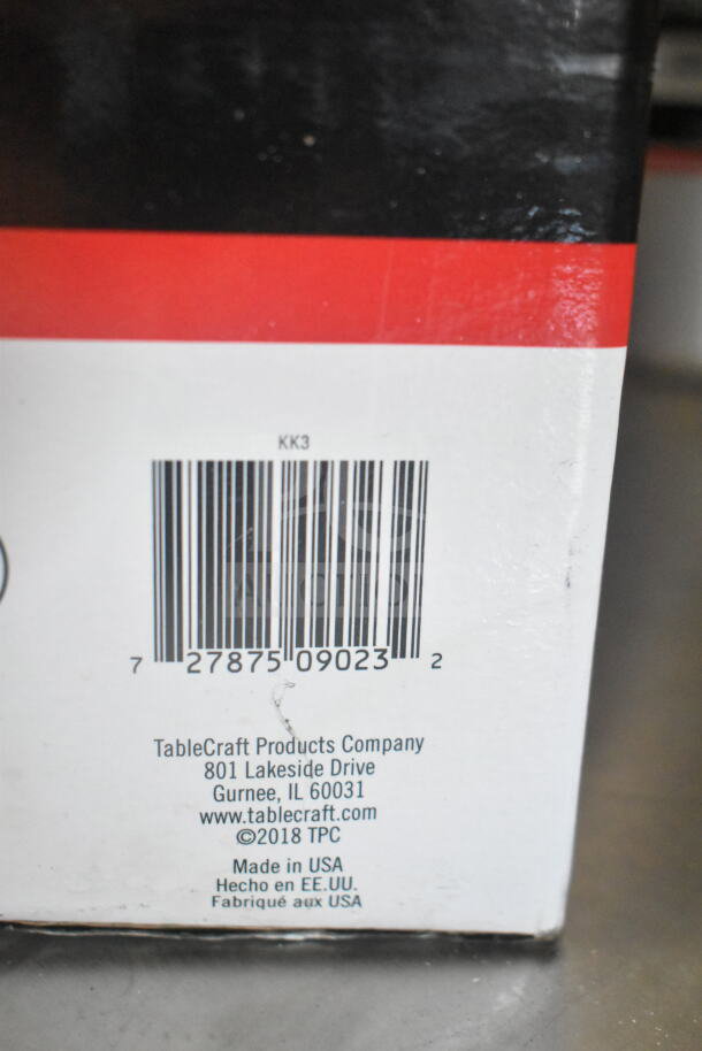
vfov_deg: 42.3
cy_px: 526
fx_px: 1359
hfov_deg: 29.0
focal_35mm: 46
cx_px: 351
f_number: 4.2
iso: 8000
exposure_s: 1/50
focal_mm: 31
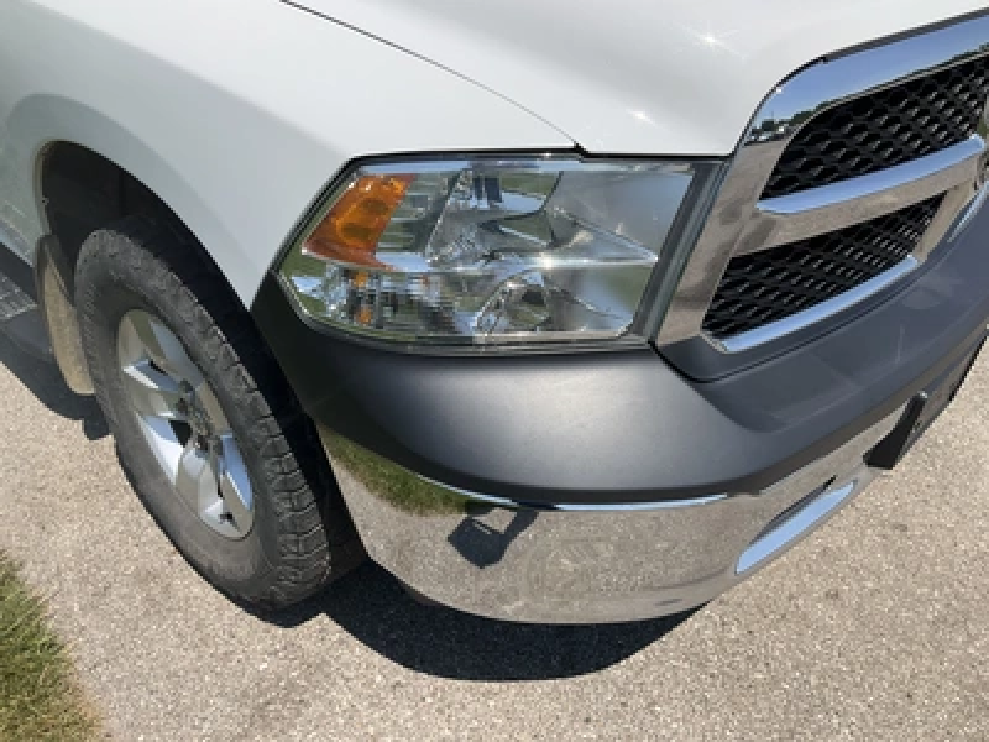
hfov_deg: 61.7
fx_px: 829
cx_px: 494
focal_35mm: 29
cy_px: 371
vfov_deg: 48.2
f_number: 1.8
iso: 25
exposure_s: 1/2801
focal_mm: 3
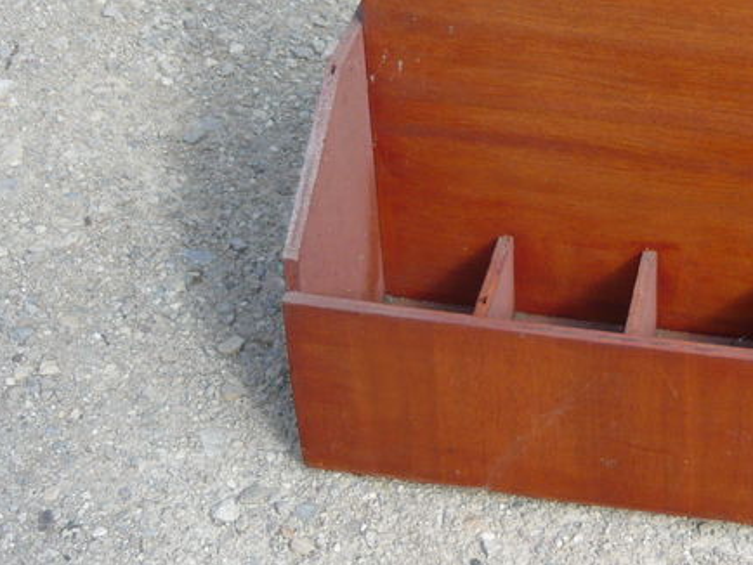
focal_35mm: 76
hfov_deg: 25.2
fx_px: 1654
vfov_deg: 19.3
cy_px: 135
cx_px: 607
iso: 100
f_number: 2.8
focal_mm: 5.5
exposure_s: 1/320
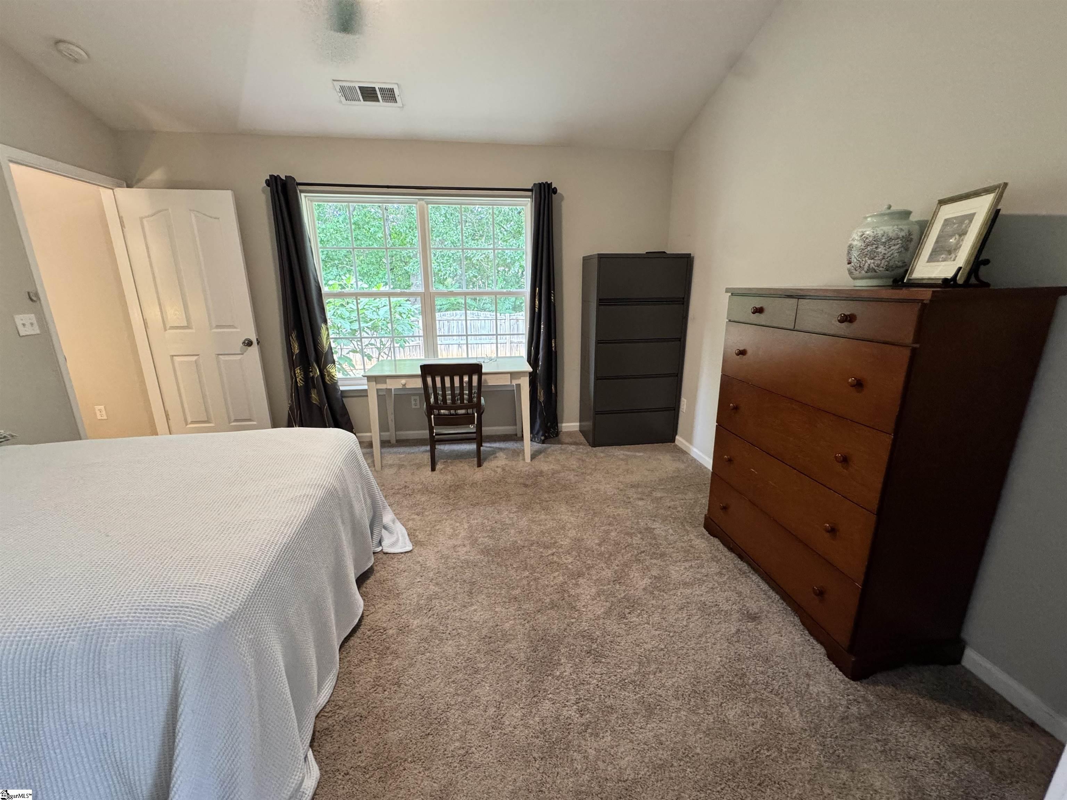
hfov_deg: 102.1
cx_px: 534
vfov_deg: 85.7
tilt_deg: -15.2
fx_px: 432
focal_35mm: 14
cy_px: 400
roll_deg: +0.5
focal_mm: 2.22
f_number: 2.2
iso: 400
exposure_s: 1/60
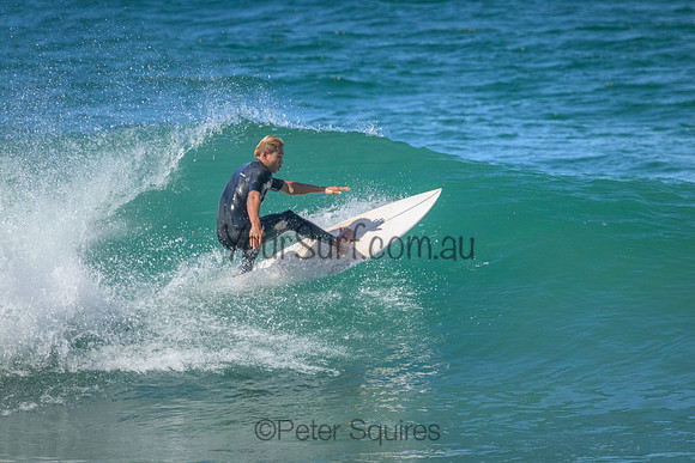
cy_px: 232
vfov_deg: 1.7
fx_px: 15447
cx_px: 348
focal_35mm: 800
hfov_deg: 2.6
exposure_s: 1/2000
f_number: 11
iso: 4500
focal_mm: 800
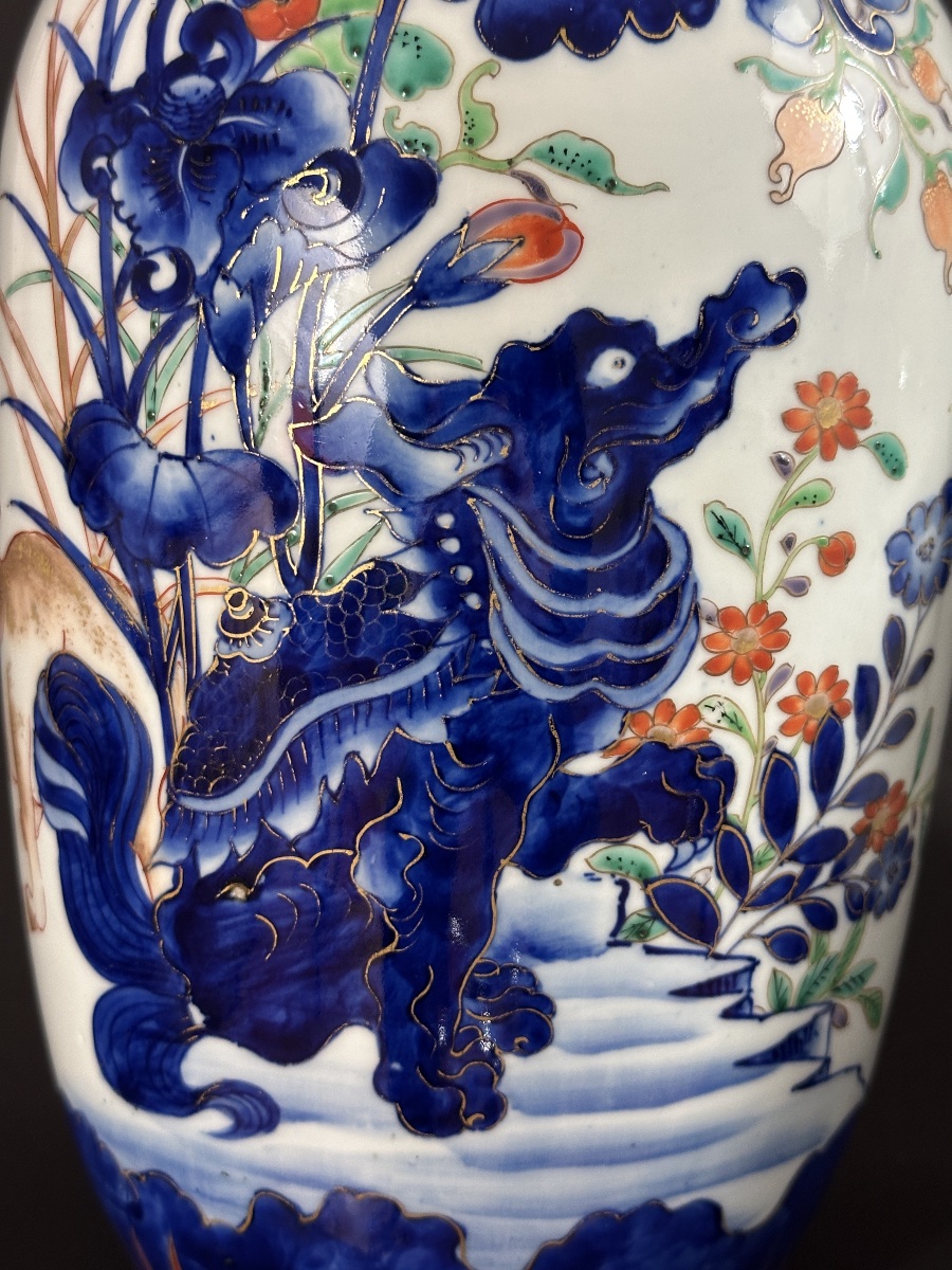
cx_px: 476
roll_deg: -3.0
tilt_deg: -9.1
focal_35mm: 48
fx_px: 1760
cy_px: 635
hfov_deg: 30.3
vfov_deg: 39.7
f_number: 1.78
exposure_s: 1/50
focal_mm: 6.86
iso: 250
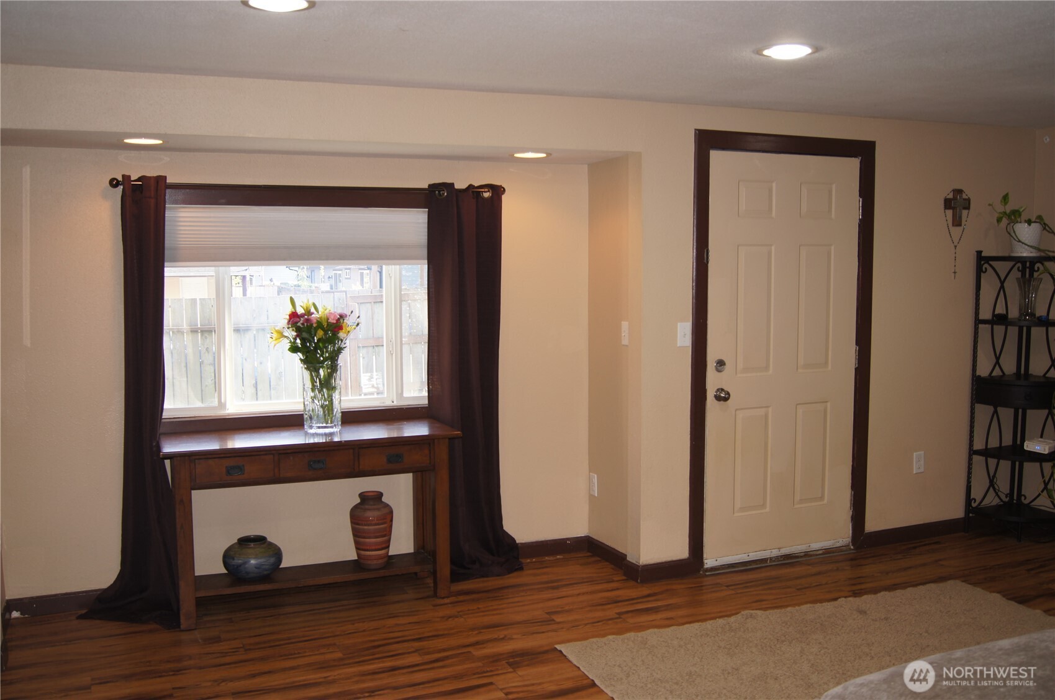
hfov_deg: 57.3
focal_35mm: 33
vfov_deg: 39.9
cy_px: 350
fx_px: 966
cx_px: 528
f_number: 4
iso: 125
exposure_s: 1/60
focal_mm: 22
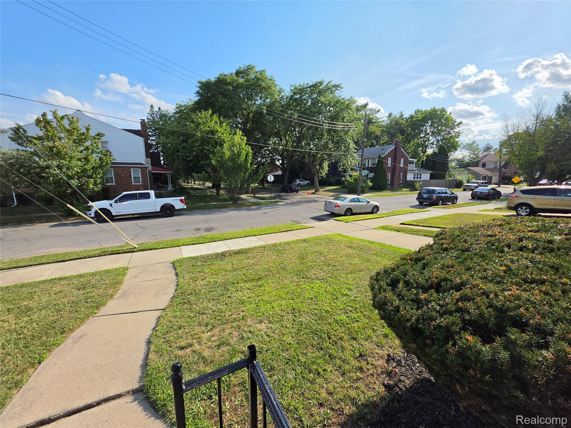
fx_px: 214
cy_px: 214
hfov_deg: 106.2
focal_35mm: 13
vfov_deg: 89.9
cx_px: 286
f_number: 1.9
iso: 32
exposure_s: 1/2443
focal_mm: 2.2
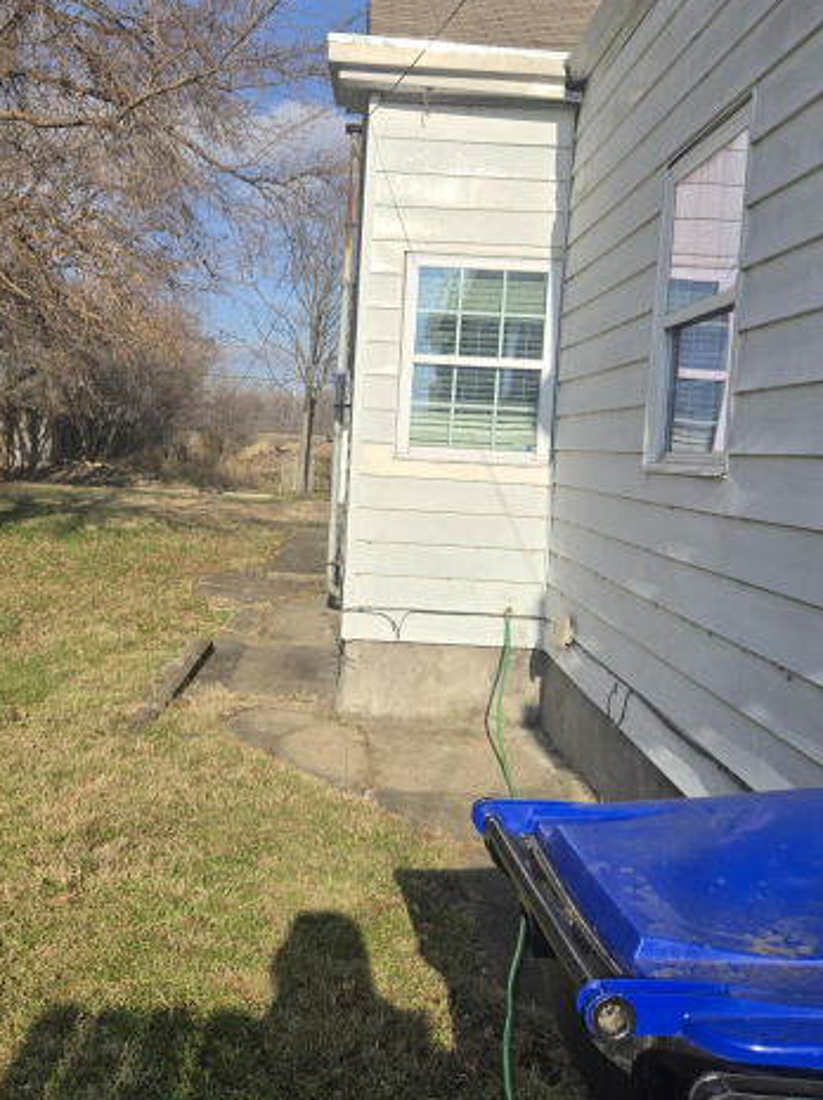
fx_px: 1048
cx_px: 319
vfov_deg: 55.3
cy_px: 496
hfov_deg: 42.6
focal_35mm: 33
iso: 25
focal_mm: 5.4
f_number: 1.8
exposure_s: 1/2961
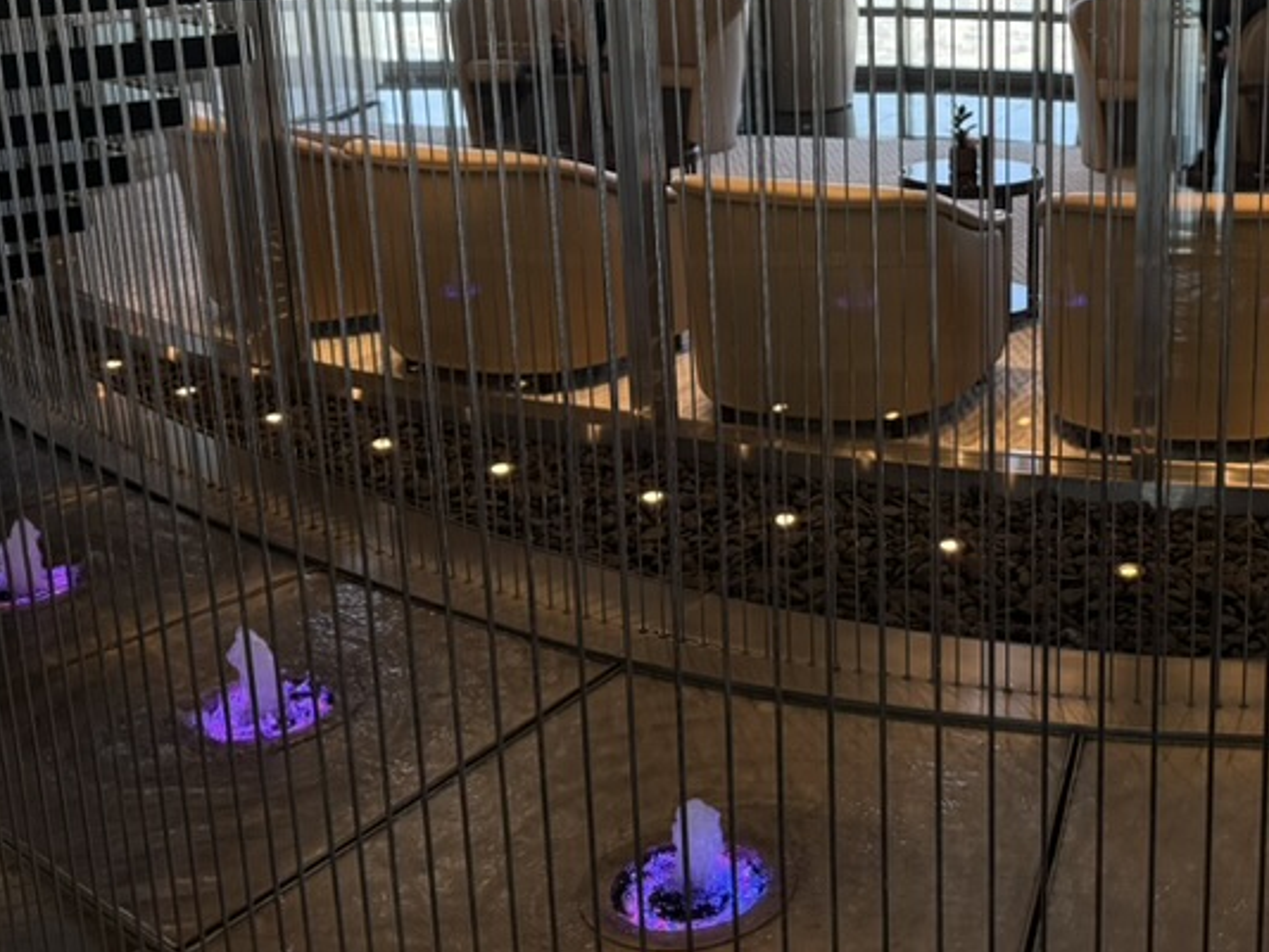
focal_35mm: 46
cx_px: 1058
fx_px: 1687
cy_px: 268
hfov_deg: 39.2
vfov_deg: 31.1
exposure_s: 1/237
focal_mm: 6.76
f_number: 1.78
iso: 250
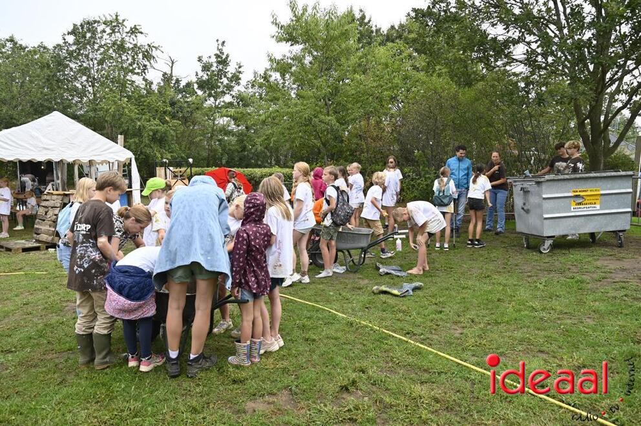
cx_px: 320
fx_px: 427
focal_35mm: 24
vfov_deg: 53.0
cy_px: 213
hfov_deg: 73.8
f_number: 4.5
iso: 200
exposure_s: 1/80
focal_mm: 24
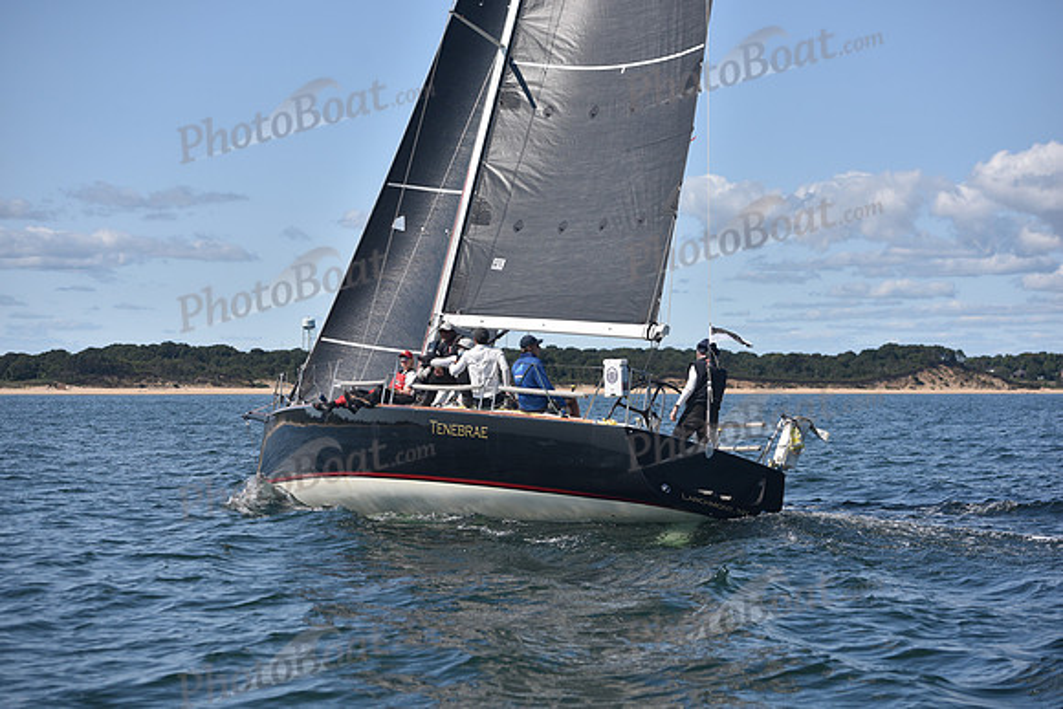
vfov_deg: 19.5
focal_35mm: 70
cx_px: 532
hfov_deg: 28.8
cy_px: 354
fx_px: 2067
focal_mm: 70
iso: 250
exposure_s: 1/2000
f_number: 4
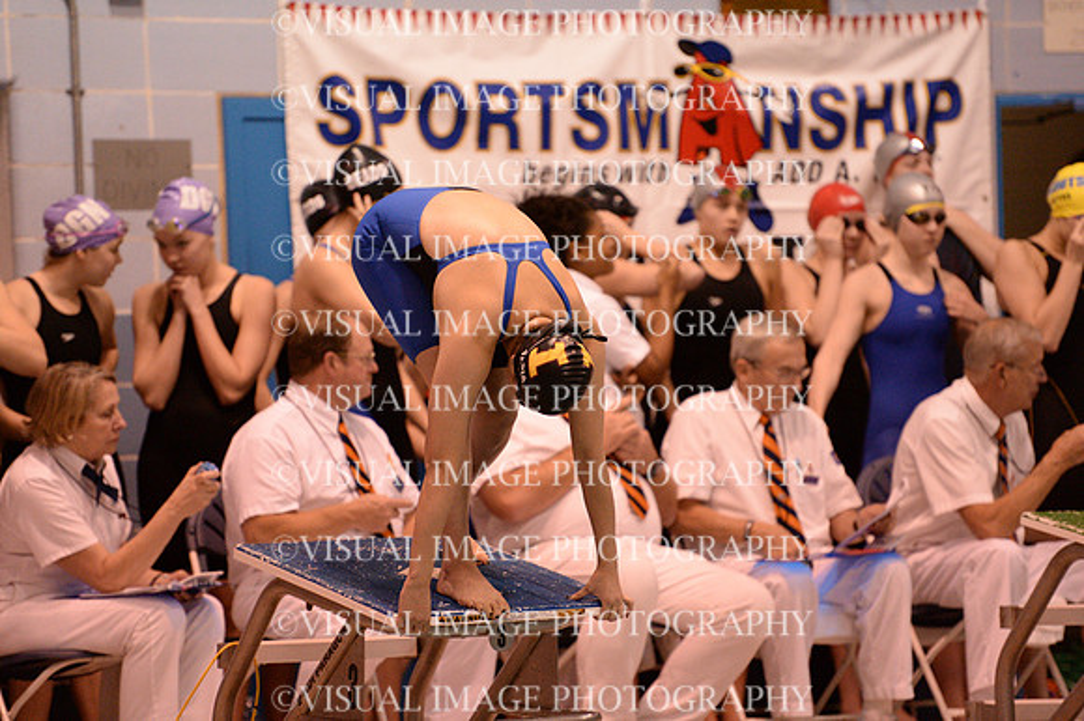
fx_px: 6019
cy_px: 360
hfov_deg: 10.3
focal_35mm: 200
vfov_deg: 6.9
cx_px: 542
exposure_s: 1/640
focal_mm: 200
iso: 6400
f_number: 2.8
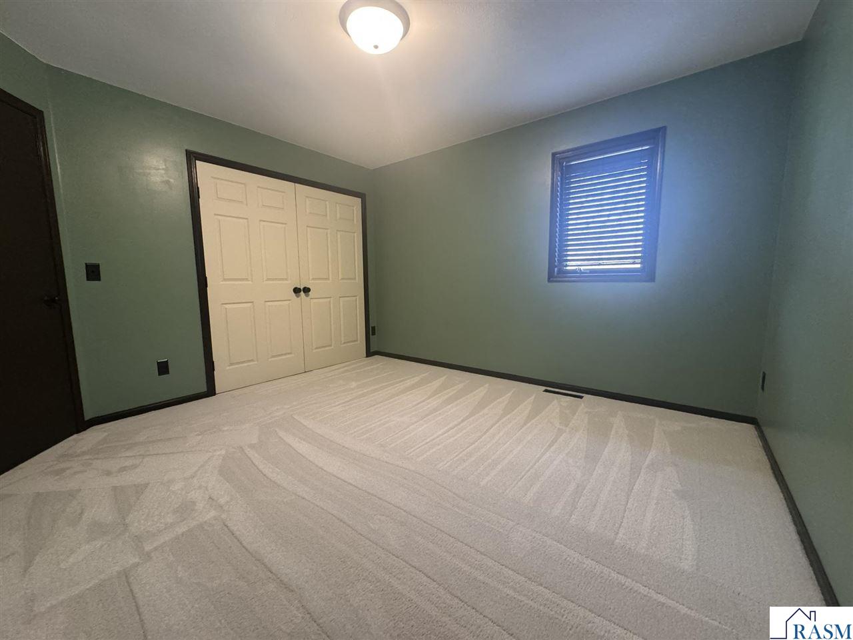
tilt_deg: -7.0
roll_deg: +0.3
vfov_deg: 85.7
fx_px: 345
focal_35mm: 14
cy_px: 320
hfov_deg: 102.1
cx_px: 426
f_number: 2.2
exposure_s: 1/60
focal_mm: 2.22
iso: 640
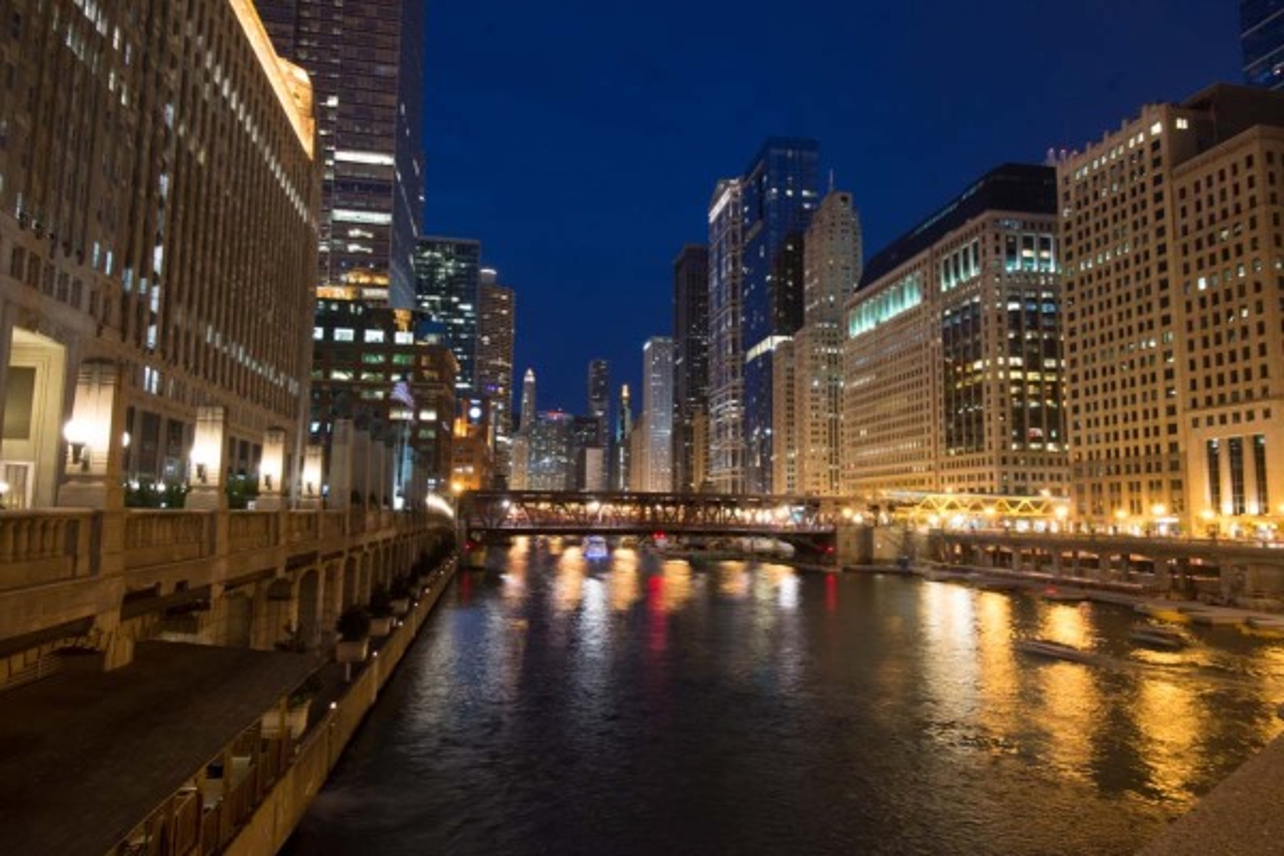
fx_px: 785
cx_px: 642
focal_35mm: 22
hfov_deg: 78.6
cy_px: 428
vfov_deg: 57.2
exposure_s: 1
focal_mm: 22
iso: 1250
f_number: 9
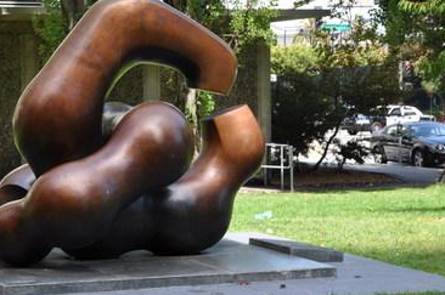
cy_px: 140
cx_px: 160
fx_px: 1455
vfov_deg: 11.6
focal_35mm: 118
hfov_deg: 17.4
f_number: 7.1
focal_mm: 45
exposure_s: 1/200
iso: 200
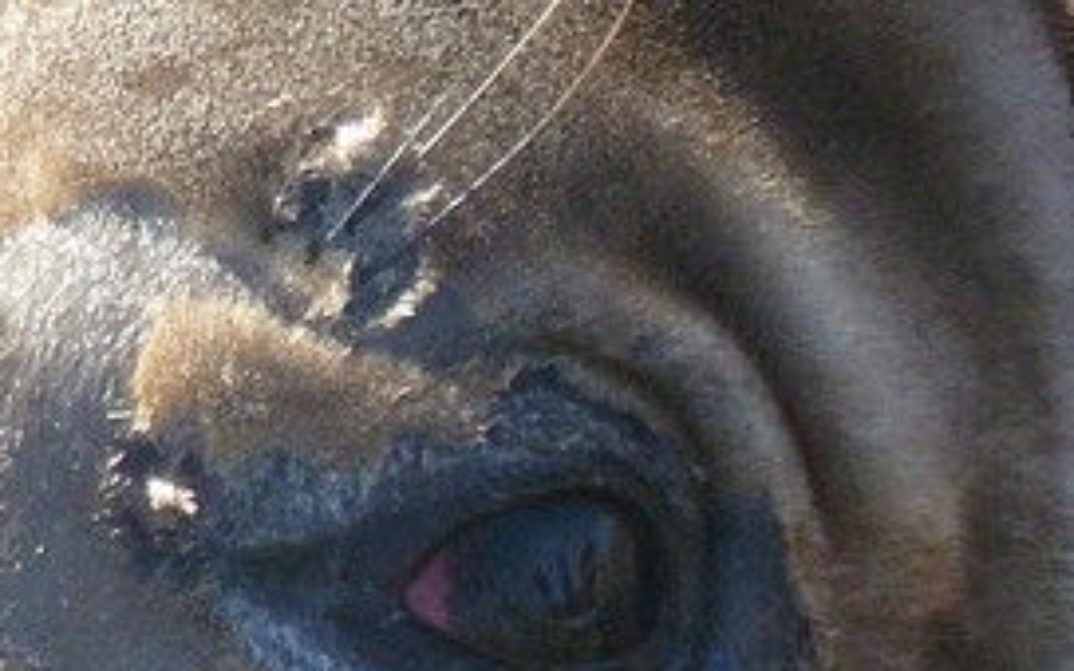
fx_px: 26050
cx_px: 221
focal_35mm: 890
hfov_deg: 2.4
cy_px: 744
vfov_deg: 1.5
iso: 500
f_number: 4.9
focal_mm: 49.2
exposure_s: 1/500
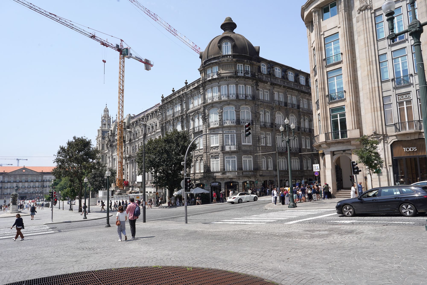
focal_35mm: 24
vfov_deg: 53.1
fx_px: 285
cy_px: 142
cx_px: 214
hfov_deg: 73.7
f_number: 16
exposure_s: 1/100
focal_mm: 24
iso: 100
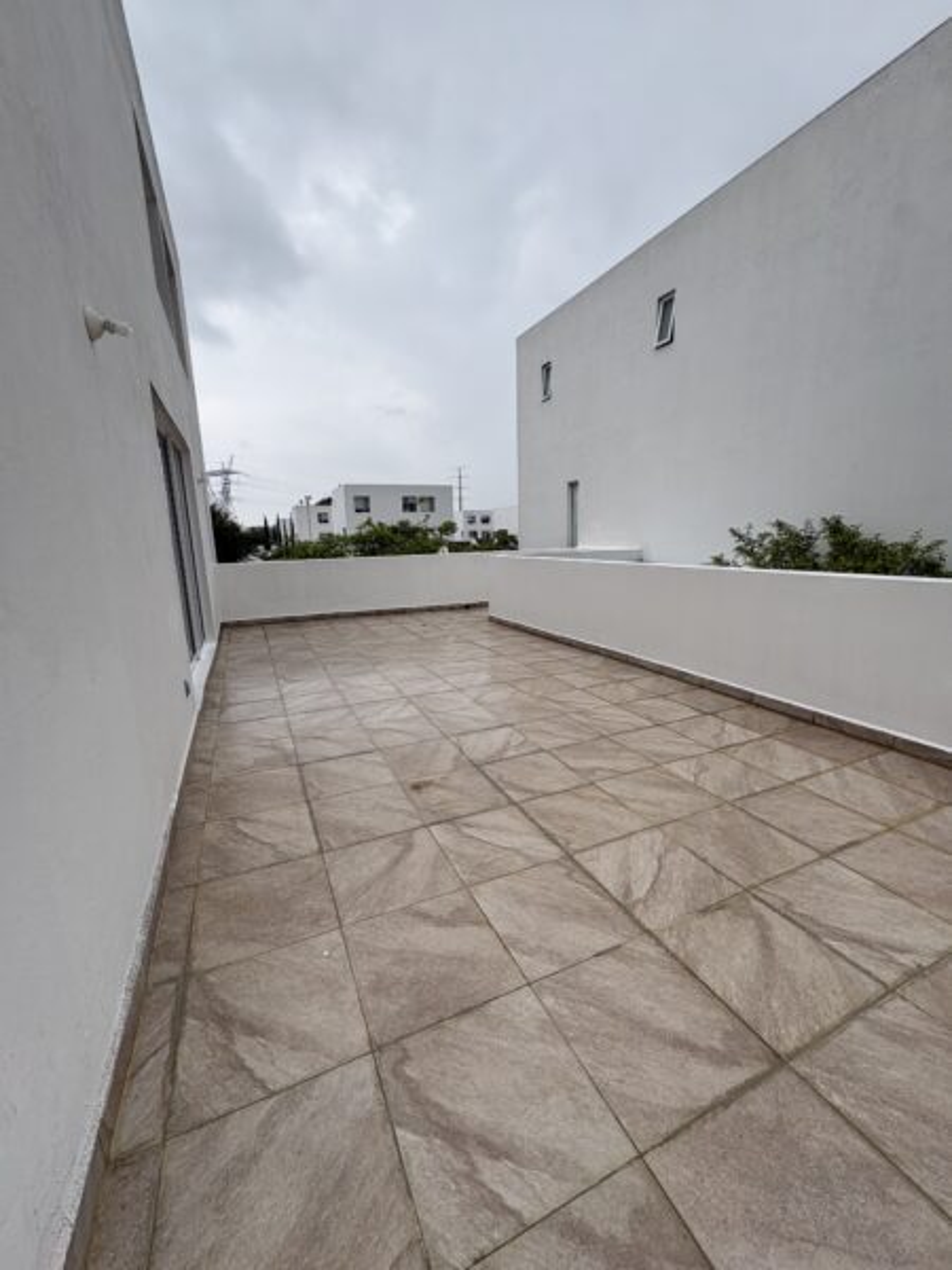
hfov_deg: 85.7
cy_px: 635
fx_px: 513
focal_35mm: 14
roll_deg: +3.2
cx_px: 476
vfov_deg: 102.1
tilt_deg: -8.2
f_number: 2.2
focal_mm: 2.22
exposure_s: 1/1506
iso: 50
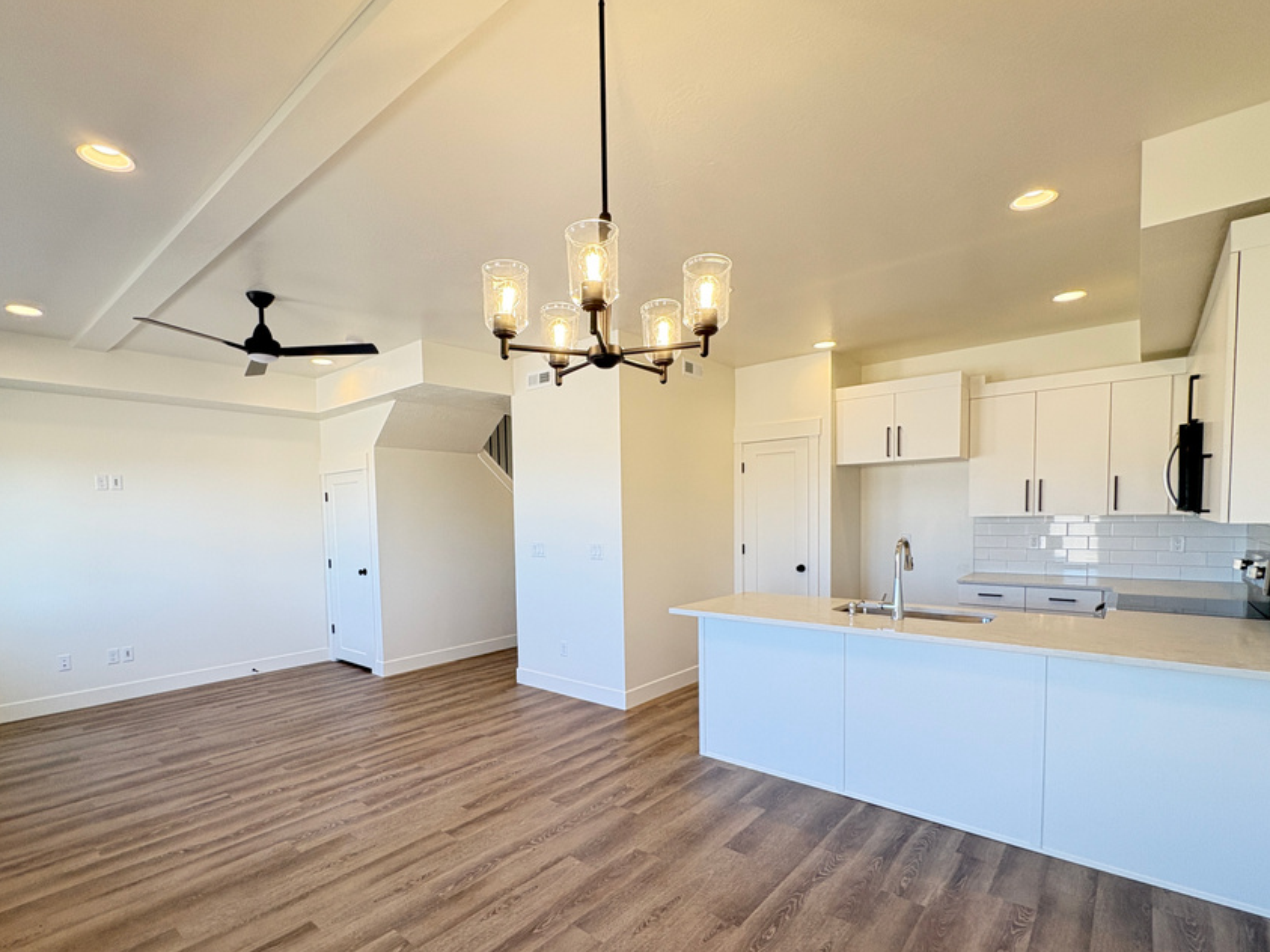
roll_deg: +1.9
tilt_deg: -2.9
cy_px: 551
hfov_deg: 90.9
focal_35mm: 17
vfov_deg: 74.2
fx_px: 624
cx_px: 585
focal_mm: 2.22
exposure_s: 1/120
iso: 200
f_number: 2.2
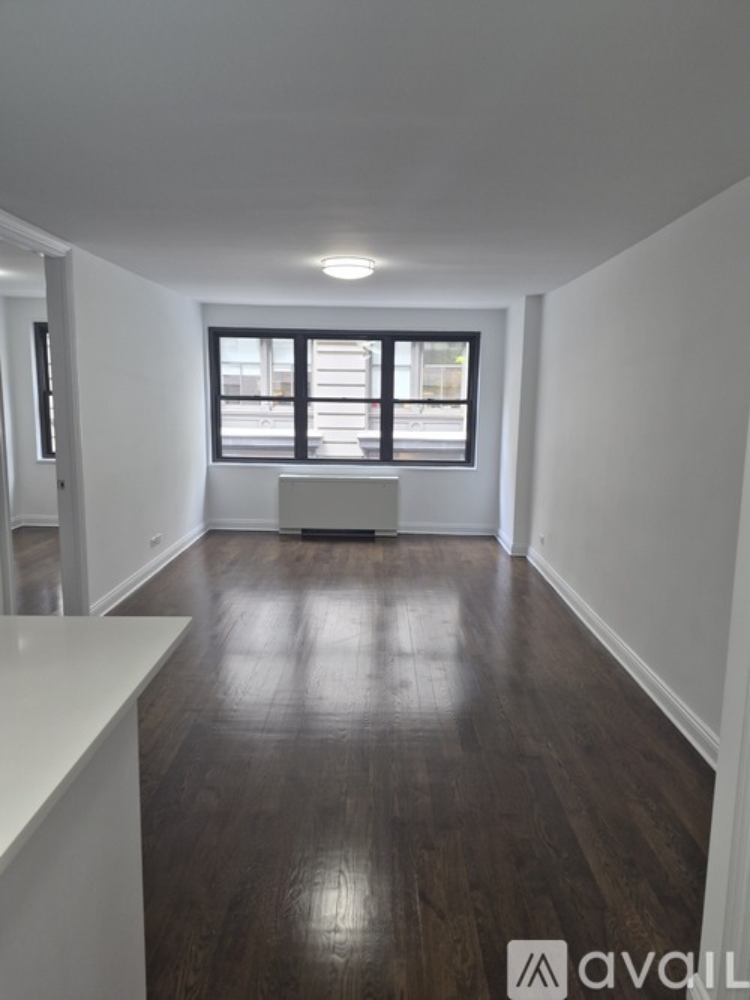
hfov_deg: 58.9
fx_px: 665
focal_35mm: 23
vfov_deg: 73.9
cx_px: 375
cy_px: 500
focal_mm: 5.4
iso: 160
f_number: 1.8
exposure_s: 1/120
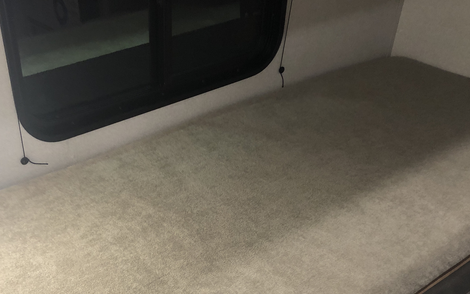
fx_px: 602
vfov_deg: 26.3
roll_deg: +0.5
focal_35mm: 47
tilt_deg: -41.4
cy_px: 277
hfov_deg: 42.4
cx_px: 187
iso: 50
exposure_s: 1/15
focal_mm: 3.99
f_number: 1.8
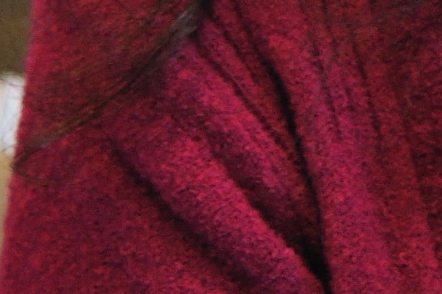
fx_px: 5260
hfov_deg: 4.7
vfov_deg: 3.1
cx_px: 1008
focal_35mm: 429
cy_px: -544
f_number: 2.5
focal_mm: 50
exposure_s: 1/30
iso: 400
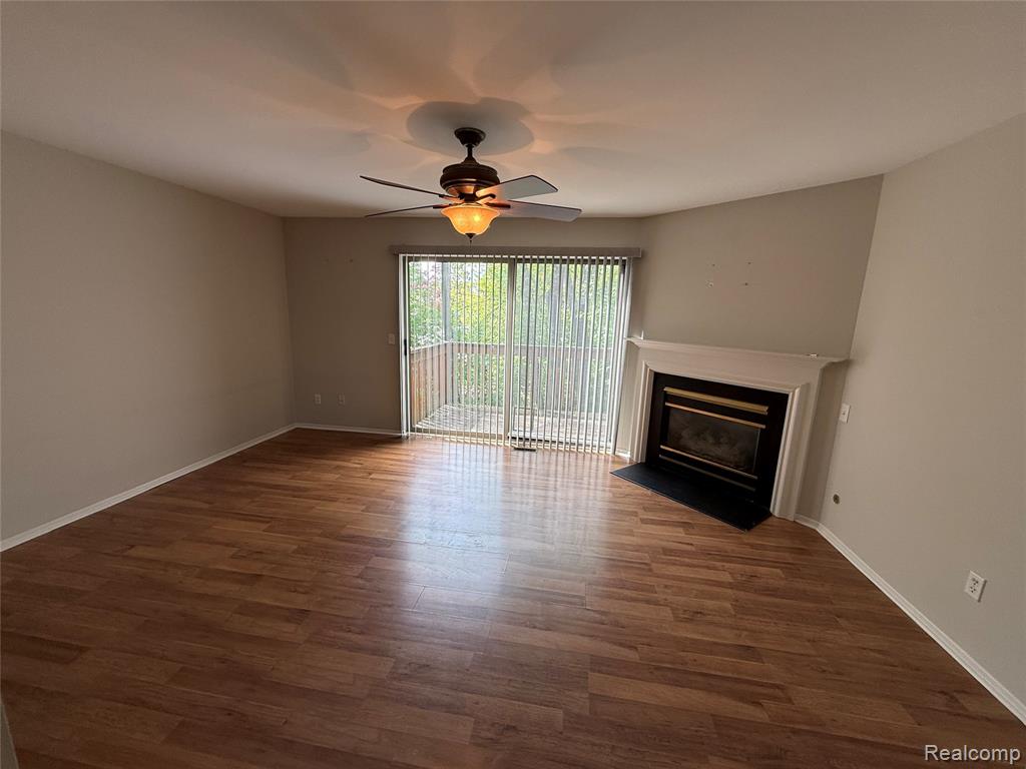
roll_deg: -1.0
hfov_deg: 102.1
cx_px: 513
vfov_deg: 85.7
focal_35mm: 14
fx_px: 415
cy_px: 384
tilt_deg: -9.9
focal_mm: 2.22
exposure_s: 1/120
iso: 64
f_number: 2.2
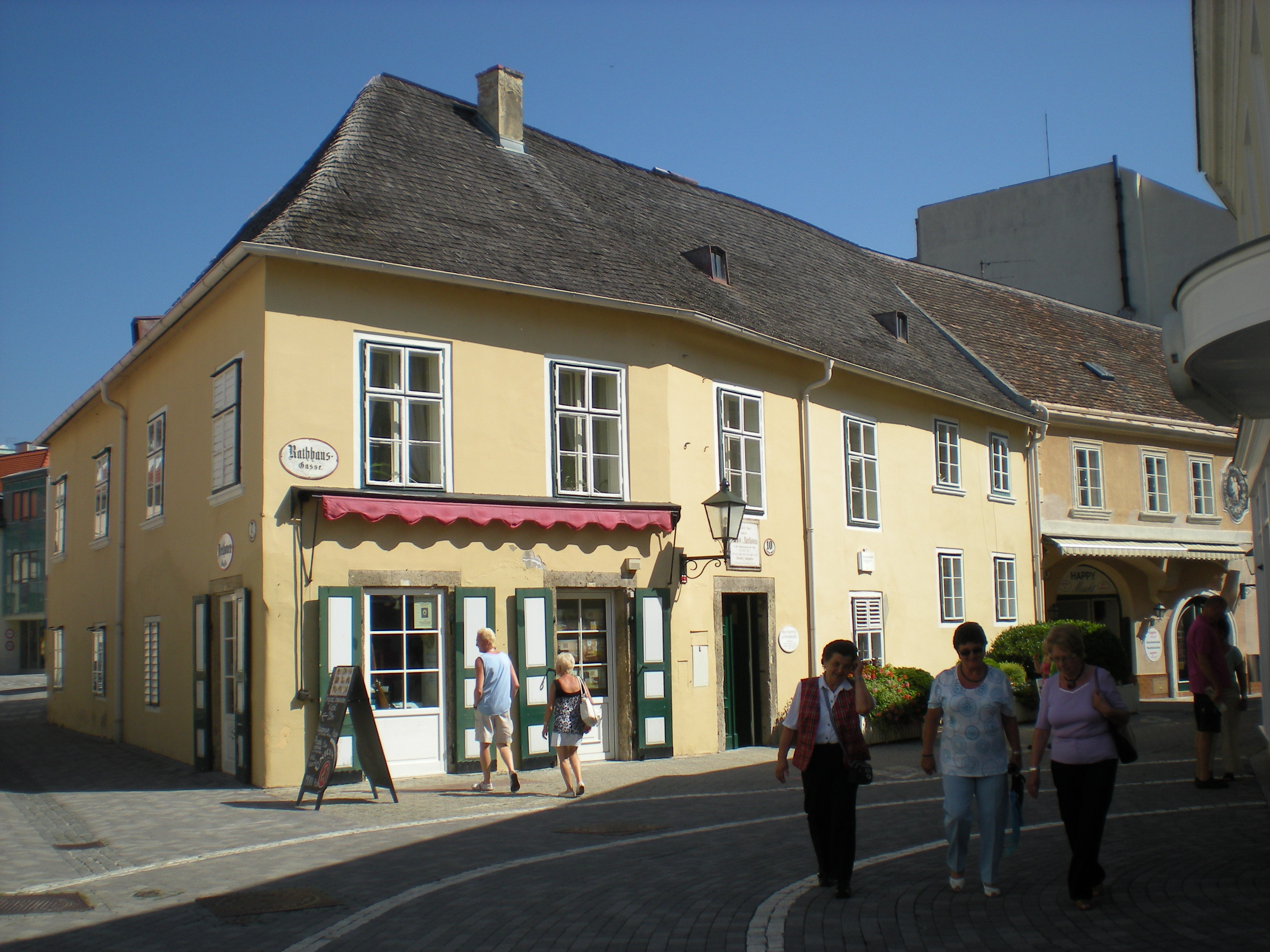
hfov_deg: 49.0
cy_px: 476
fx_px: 1394
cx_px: 635
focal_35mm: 38
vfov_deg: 37.7
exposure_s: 1/600
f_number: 4.6
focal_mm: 6.3
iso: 64
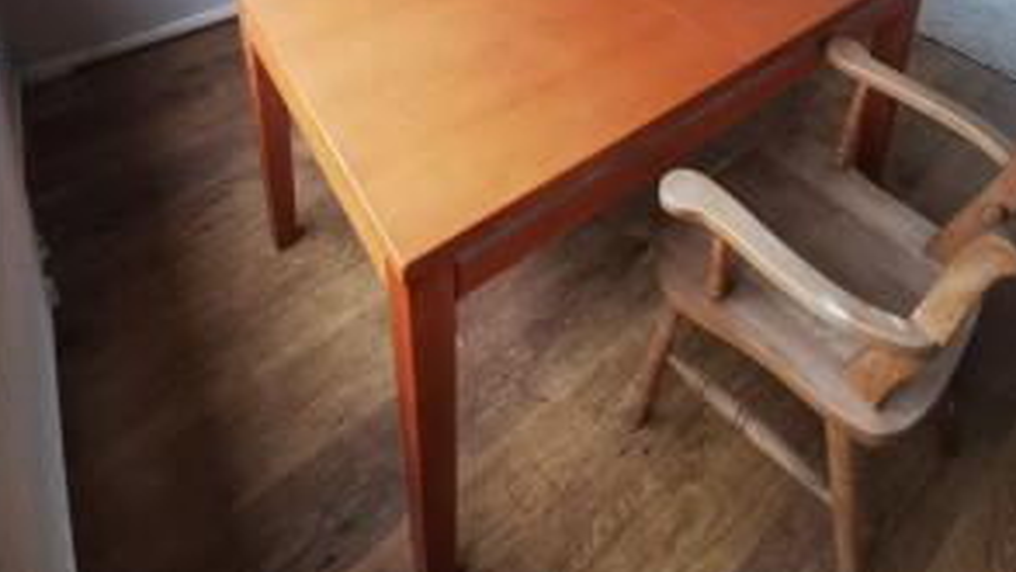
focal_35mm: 26
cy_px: -172
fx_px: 701
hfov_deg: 71.8
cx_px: 551
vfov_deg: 32.9
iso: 125
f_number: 2.2
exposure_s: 1/40
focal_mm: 2.35
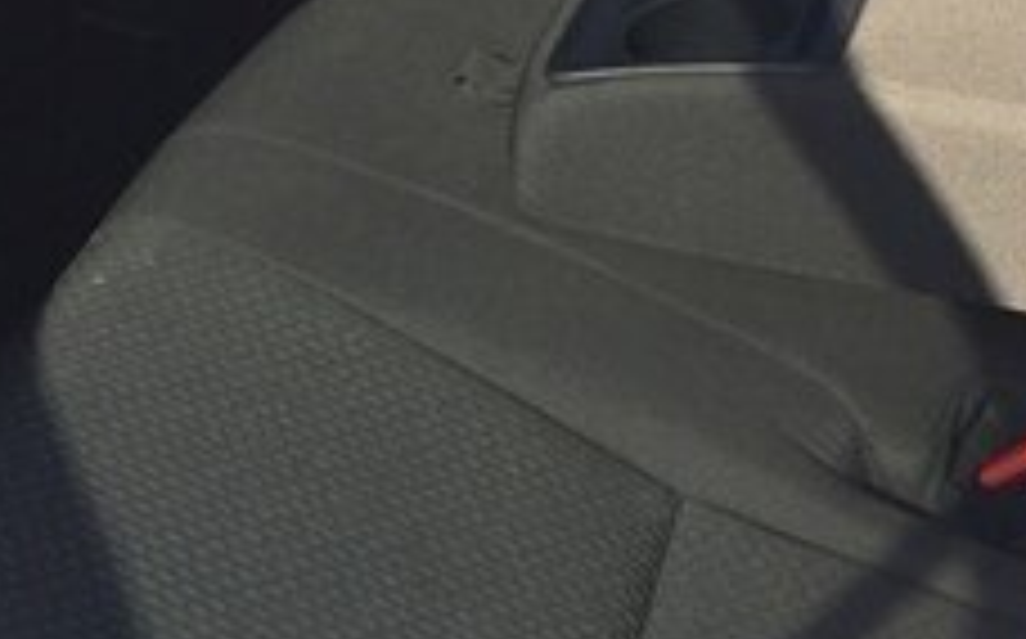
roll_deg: -0.7
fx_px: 2486
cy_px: -295
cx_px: 378
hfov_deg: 23.3
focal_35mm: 89
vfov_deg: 13.8
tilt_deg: -20.1
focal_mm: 4.15
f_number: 2.2
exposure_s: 1/327
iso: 32
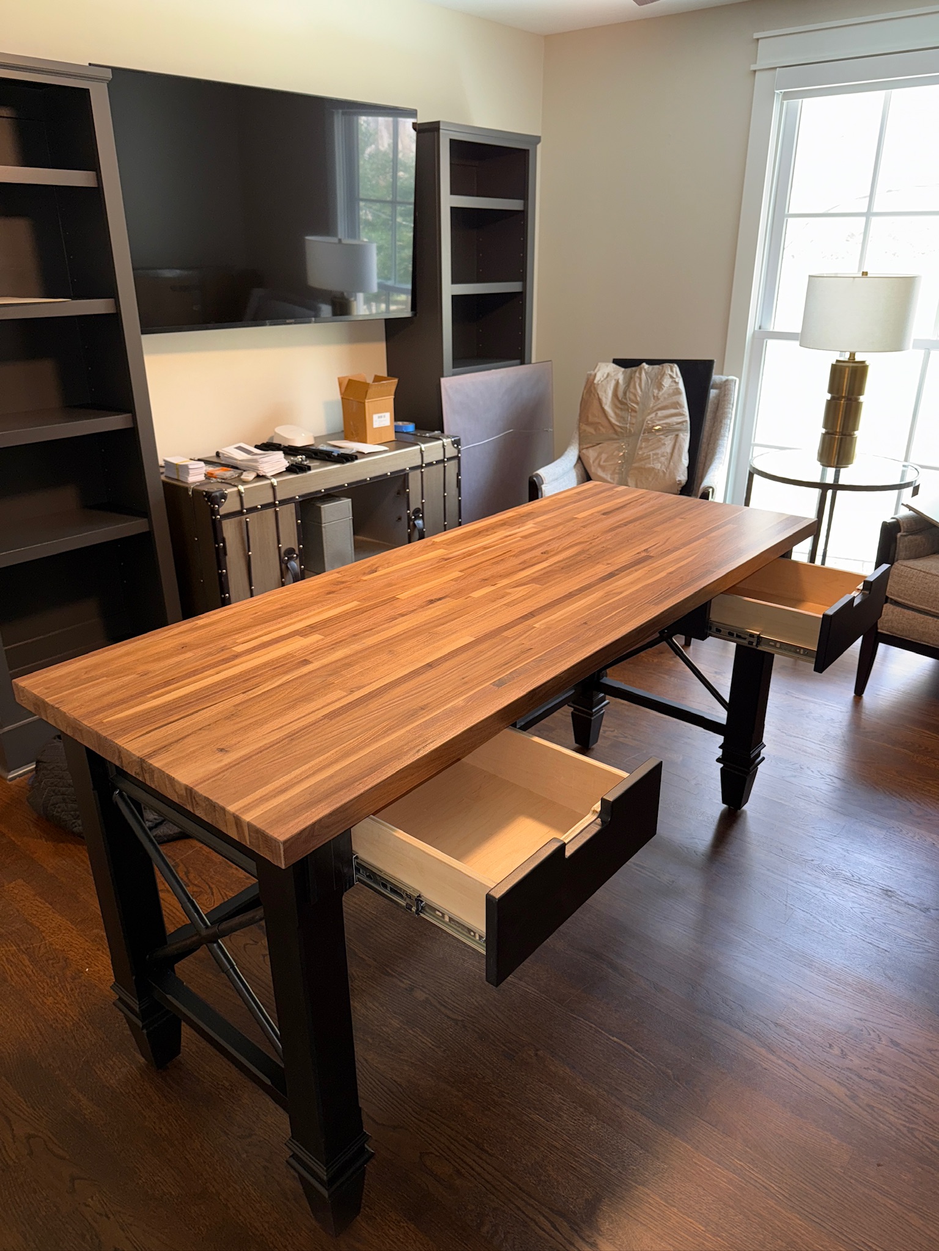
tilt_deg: -22.9
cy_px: 626
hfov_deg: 56.8
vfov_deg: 71.6
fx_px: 868
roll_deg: -0.1
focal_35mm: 24
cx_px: 470
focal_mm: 6.76
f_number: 1.78
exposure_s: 1/16
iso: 80
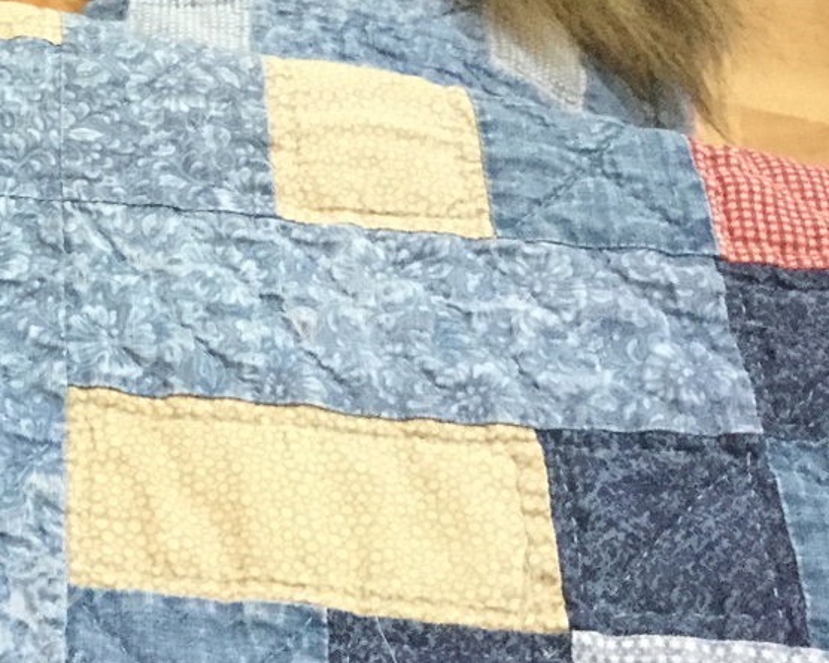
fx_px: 2135
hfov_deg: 19.8
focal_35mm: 87
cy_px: 51
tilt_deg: -47.7
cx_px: -310
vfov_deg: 17.4
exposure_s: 1/20
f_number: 2.4
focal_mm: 3.3
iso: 200
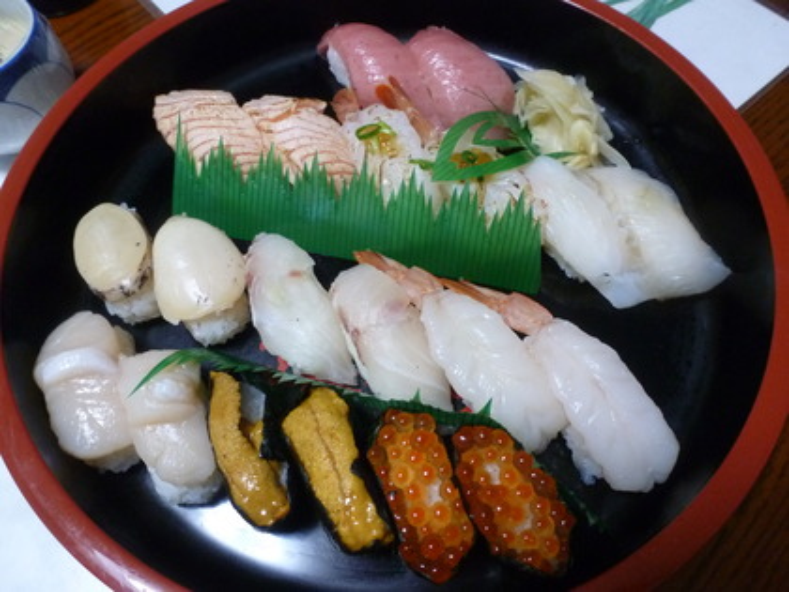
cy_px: 296
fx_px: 547
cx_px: 394
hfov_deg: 71.6
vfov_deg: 56.8
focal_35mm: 24
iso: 400
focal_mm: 4.3
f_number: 3.3
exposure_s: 1/25
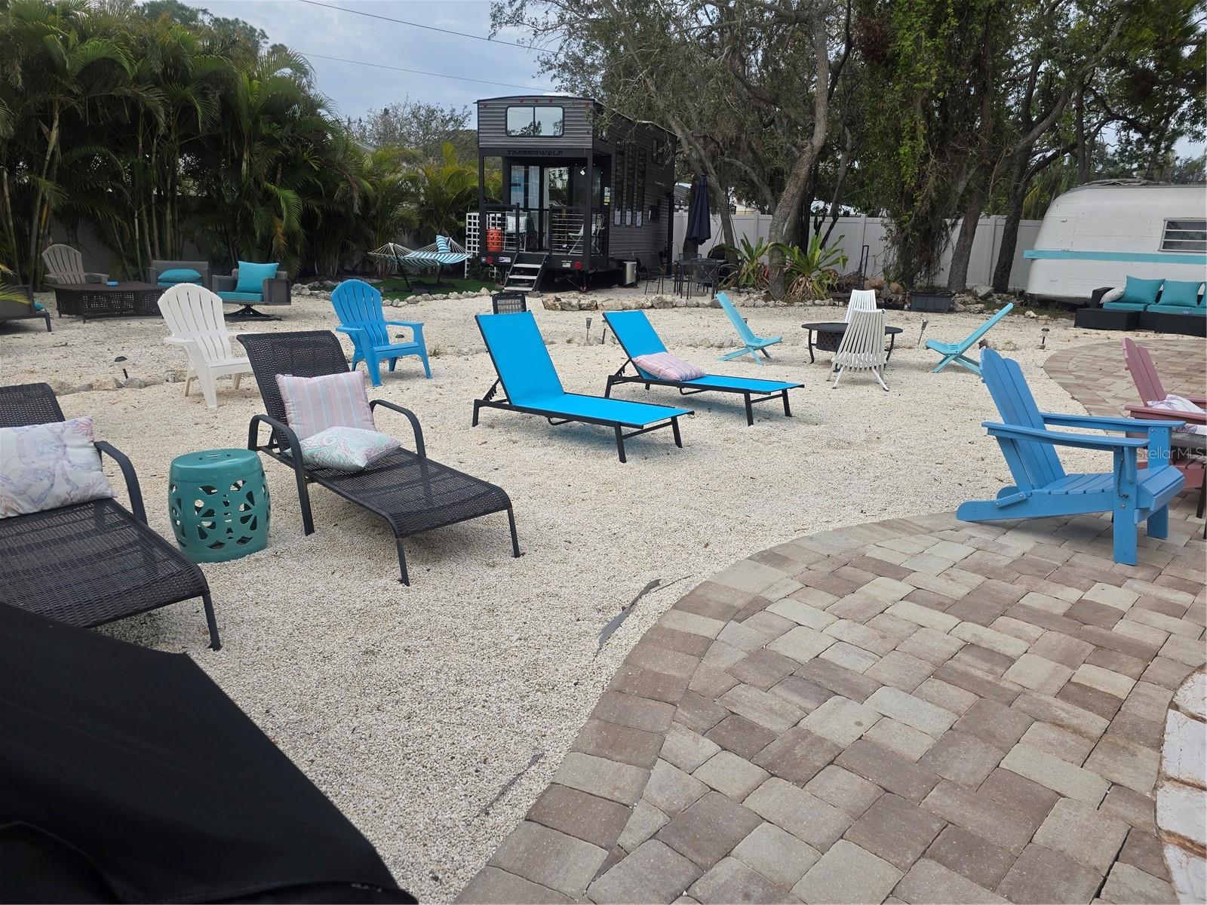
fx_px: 802
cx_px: 604
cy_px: 452
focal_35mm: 23
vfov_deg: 58.9
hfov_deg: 73.9
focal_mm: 6.3
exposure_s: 1/551
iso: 12
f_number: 1.7
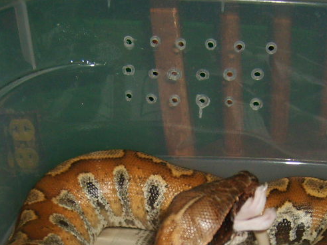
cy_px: 252
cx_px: 148
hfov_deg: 26.7
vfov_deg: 19.5
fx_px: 689
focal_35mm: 73
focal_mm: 5.8
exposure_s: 1/45
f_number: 2.8
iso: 100
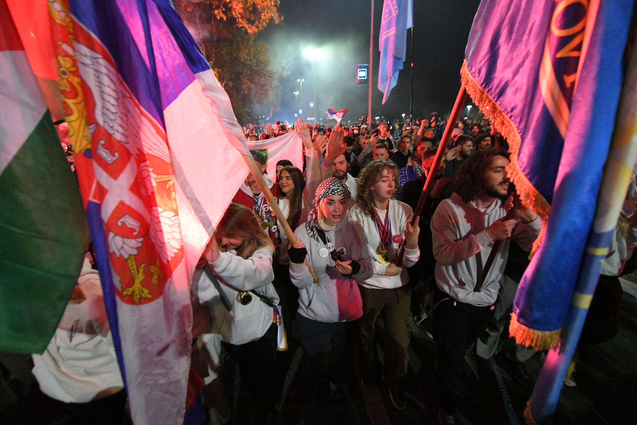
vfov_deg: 81.2
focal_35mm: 14
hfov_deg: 104.3
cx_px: 318
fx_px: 248
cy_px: 212
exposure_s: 1/125
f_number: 3.5
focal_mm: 14
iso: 10000
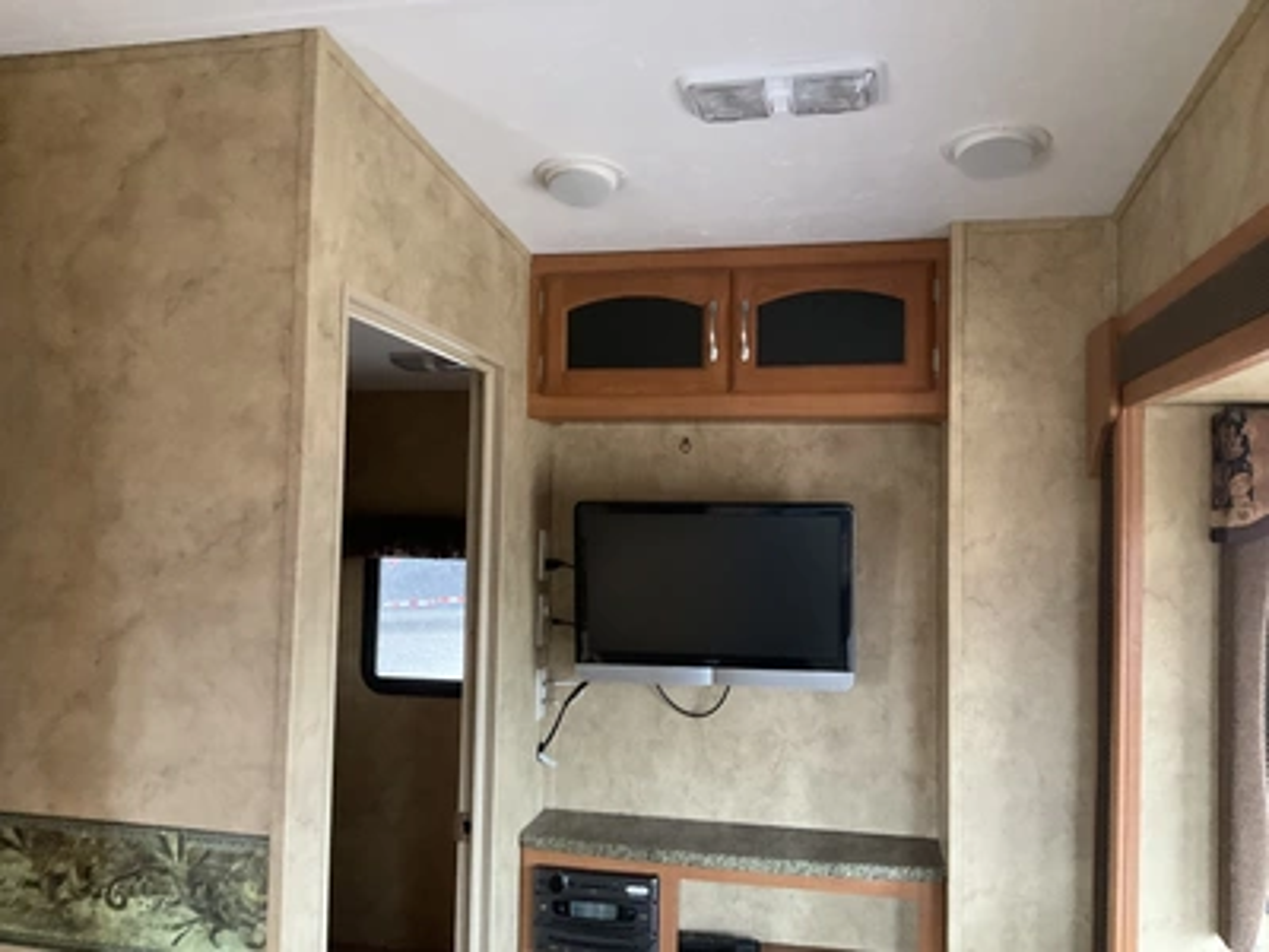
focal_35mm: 29
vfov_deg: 48.2
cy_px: 476
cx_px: 634
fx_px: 1063
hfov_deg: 61.7
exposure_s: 1/60
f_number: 1.8
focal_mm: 3
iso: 250
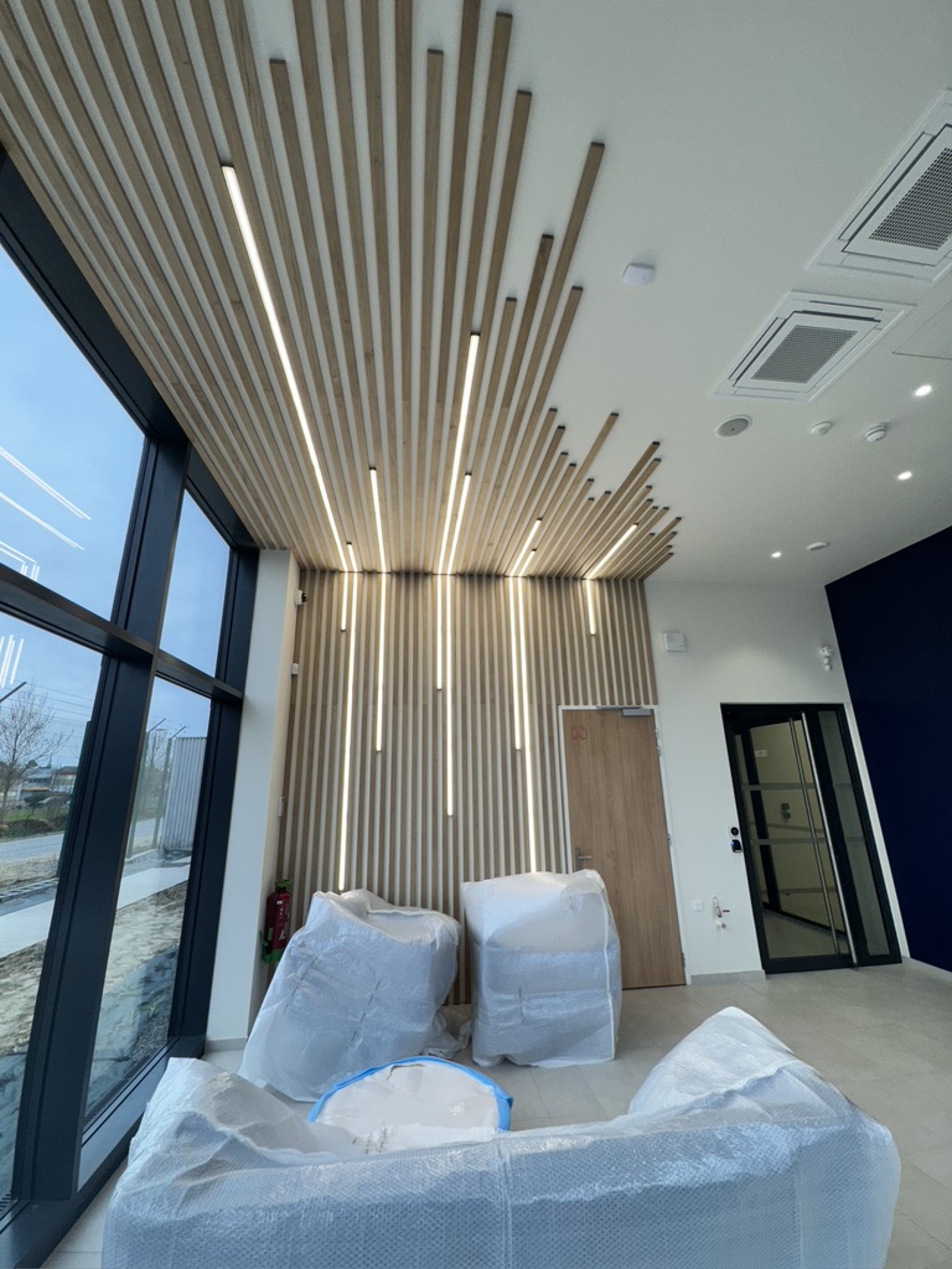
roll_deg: +0.3
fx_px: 513
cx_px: 476
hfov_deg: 85.7
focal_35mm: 14
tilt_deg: +17.2
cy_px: 634
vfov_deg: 102.1
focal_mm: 2.22
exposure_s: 1/112
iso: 40
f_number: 2.2
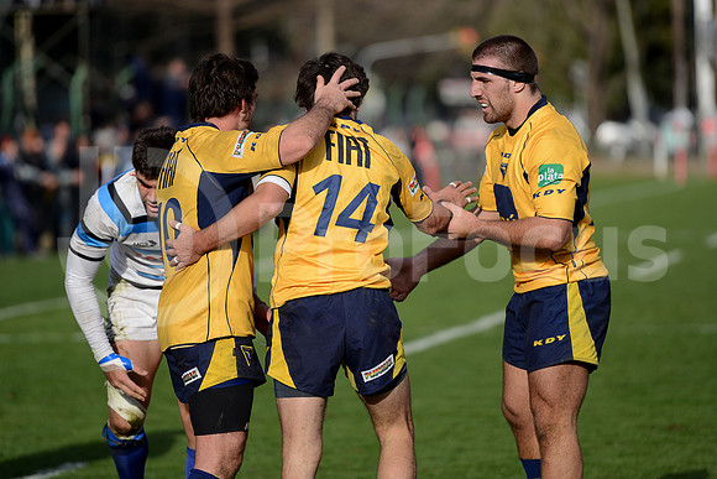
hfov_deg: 10.5
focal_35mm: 195
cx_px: 358
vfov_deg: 7.0
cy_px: 240
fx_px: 3884
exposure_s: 1/2000
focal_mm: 195
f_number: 2.8
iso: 250
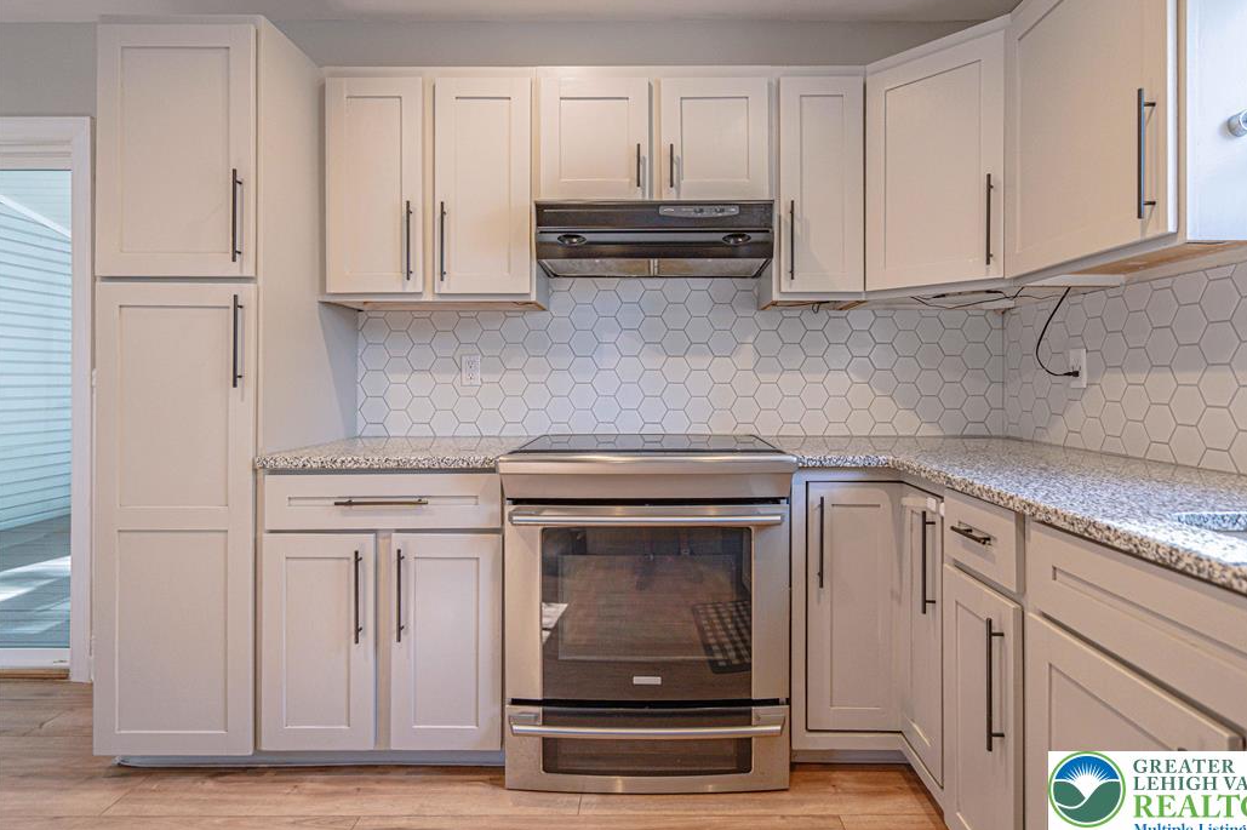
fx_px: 658
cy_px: 399
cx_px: 653
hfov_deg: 86.9
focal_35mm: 19
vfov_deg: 64.5
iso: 1250
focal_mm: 18
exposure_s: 1/1000
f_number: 4
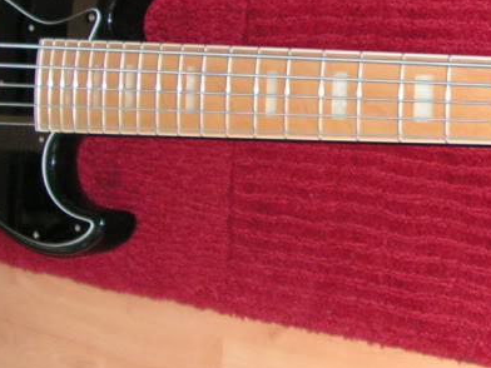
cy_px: 74
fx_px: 1333
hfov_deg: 20.2
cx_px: 487
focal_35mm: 94
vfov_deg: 15.6
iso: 200
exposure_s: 1/40
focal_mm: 6
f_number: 3.2
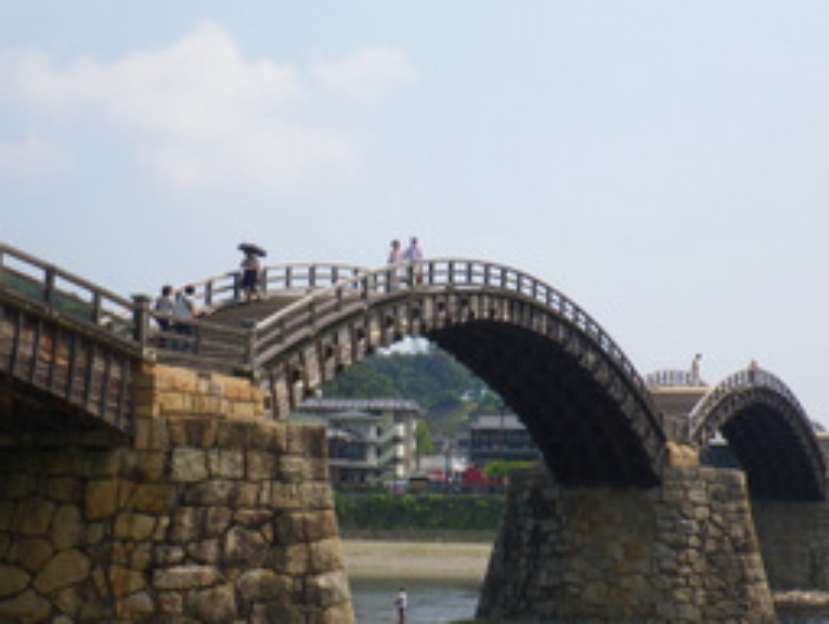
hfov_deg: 27.7
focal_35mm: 70
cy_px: 284
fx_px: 1679
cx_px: 514
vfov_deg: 21.1
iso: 50
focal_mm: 9.1
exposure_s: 1/250
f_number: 5.3
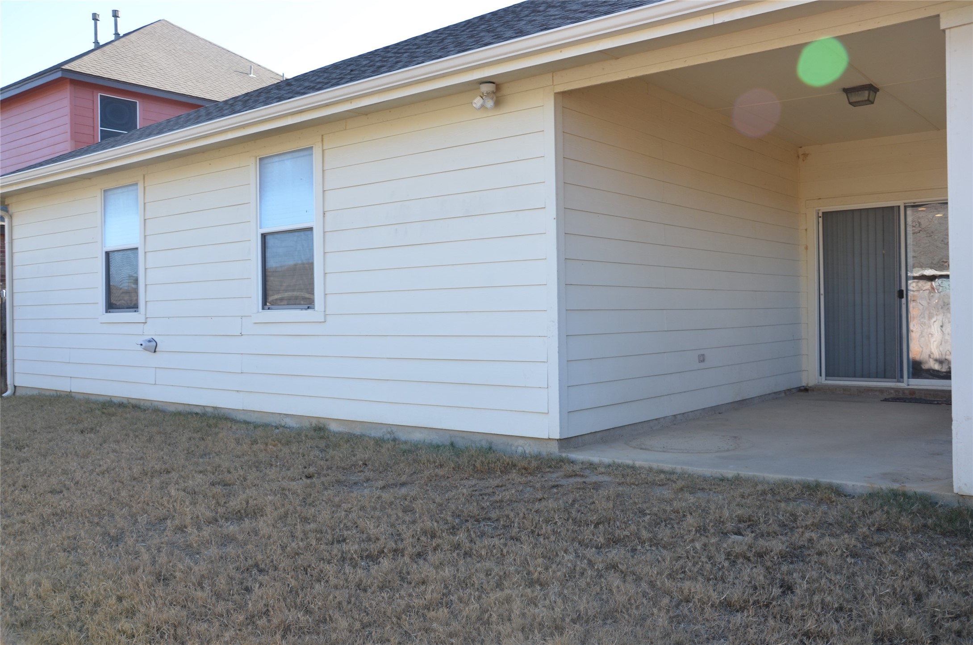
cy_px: 322
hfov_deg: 59.6
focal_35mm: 32
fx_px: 850
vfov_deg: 41.5
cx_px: 486
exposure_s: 1/200
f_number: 7.1
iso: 200
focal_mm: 21
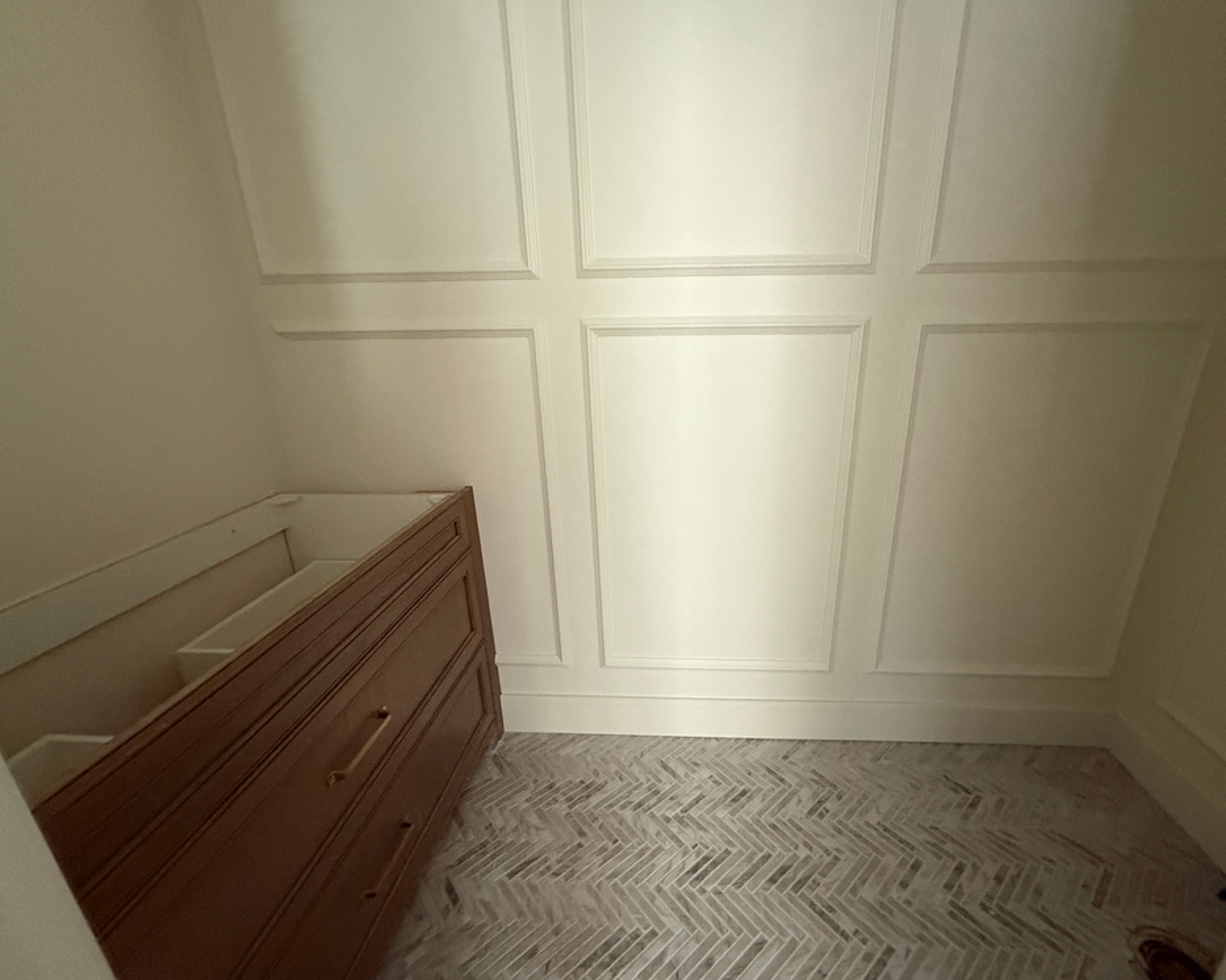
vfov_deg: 84.0
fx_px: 544
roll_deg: +0.5
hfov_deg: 96.5
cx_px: 669
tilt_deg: -18.7
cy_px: 499
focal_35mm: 15
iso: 640
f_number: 2.2
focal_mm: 2.22
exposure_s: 1/60
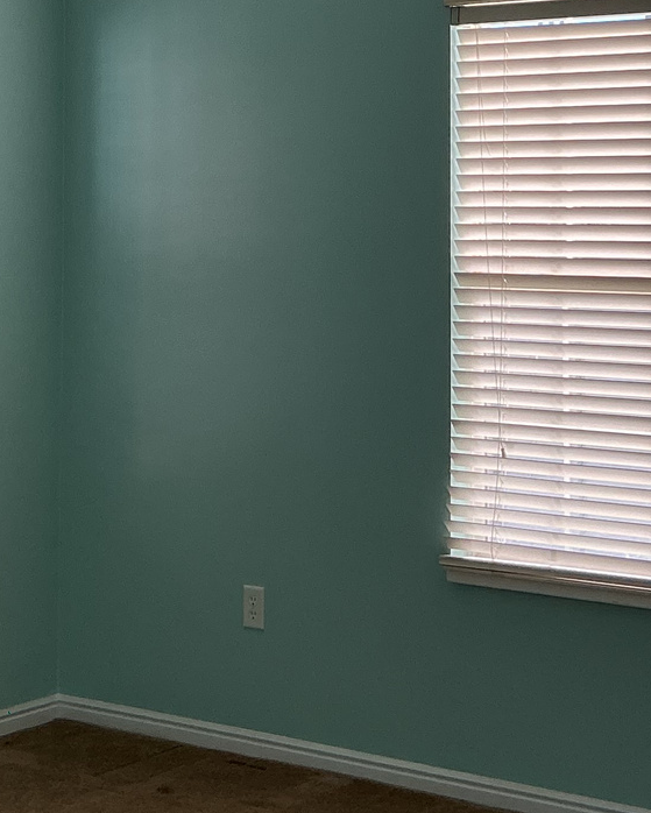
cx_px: 332
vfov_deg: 22.6
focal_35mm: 83
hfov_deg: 18.5
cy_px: 122
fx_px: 1998
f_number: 1.8
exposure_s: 1/316
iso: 25
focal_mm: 3
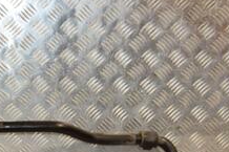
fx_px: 629
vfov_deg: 13.7
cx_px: 17
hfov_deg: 20.2
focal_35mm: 99
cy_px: 134
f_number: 5
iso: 800
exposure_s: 1/200
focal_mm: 24
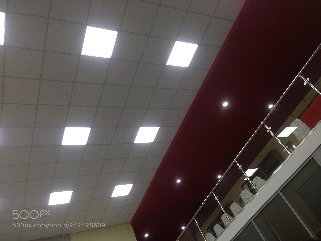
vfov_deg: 42.9
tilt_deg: +40.2
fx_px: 306
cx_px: 160
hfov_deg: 55.4
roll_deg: +27.2
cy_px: 120
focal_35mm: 33
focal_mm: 4.12
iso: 50
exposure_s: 1/40
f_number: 2.4
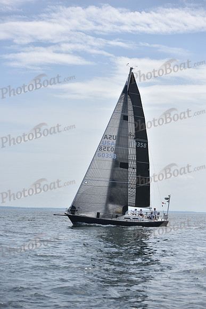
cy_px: 154
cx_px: 103
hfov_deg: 19.5
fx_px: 600
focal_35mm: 70
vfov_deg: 28.8
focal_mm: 70
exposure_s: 1/4000
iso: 200
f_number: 4.5
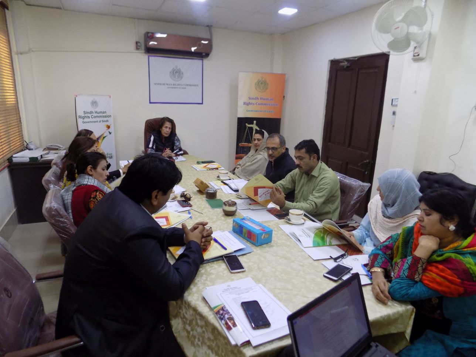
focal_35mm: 23
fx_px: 316
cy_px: 178
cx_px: 238
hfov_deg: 73.9
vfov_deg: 58.9
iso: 250
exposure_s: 1/30
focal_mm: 4
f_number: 3.1
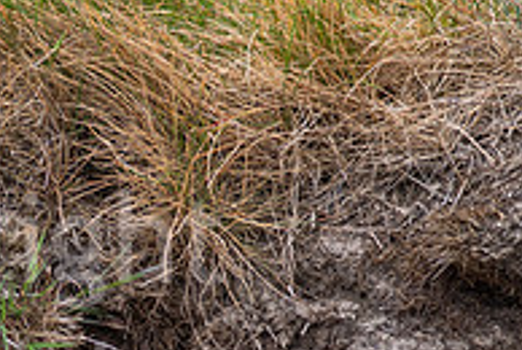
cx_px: 60
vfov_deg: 1.0
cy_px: 415
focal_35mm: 1348
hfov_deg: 1.5
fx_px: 19576
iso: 400
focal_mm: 300
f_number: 4
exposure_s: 1/2000
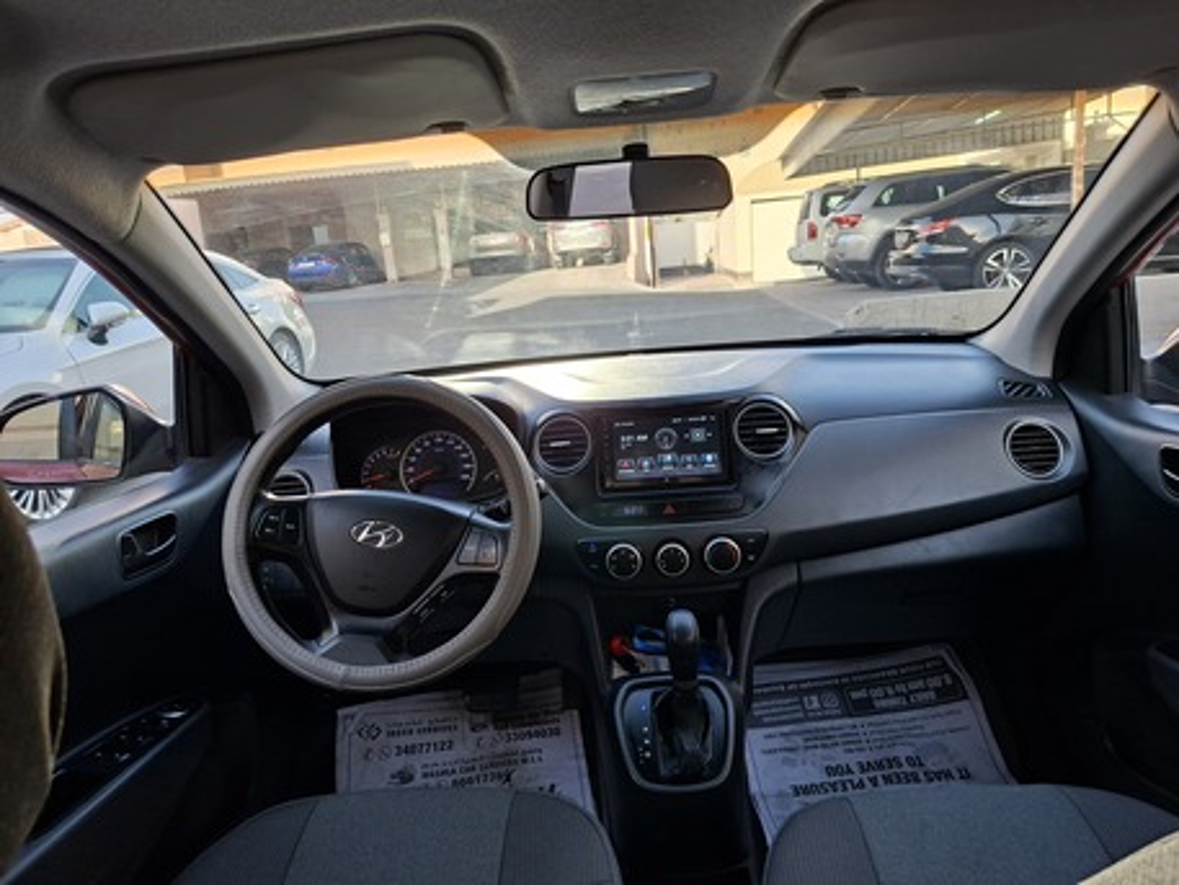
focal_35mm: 23
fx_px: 784
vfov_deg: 58.9
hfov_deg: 73.9
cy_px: 442
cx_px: 590
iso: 50
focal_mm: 5.54
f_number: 1.8
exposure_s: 1/225
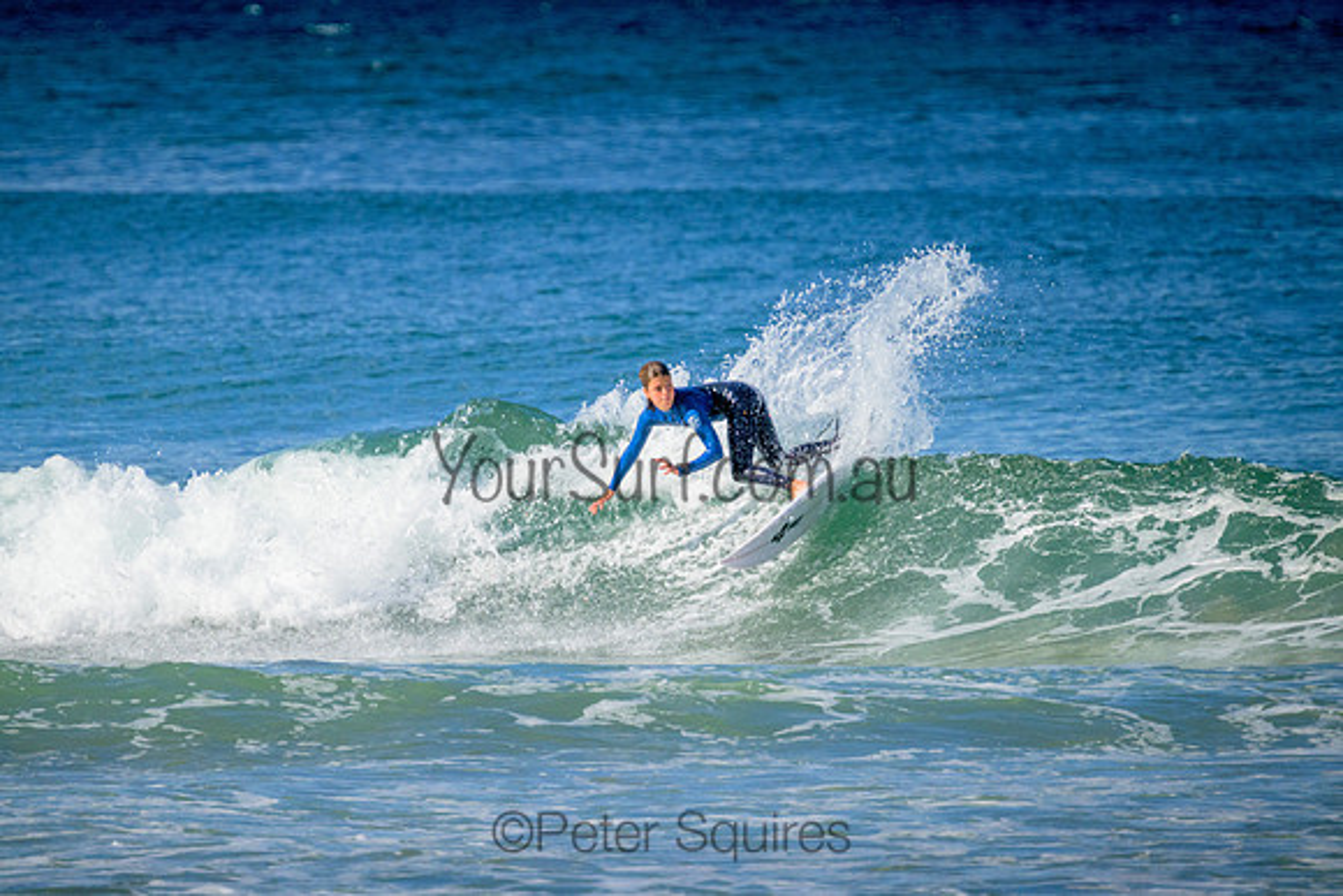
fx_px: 29850
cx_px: 672
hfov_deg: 2.6
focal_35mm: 800
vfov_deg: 1.7
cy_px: 448
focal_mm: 800
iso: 2200
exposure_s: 1/1250
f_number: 11
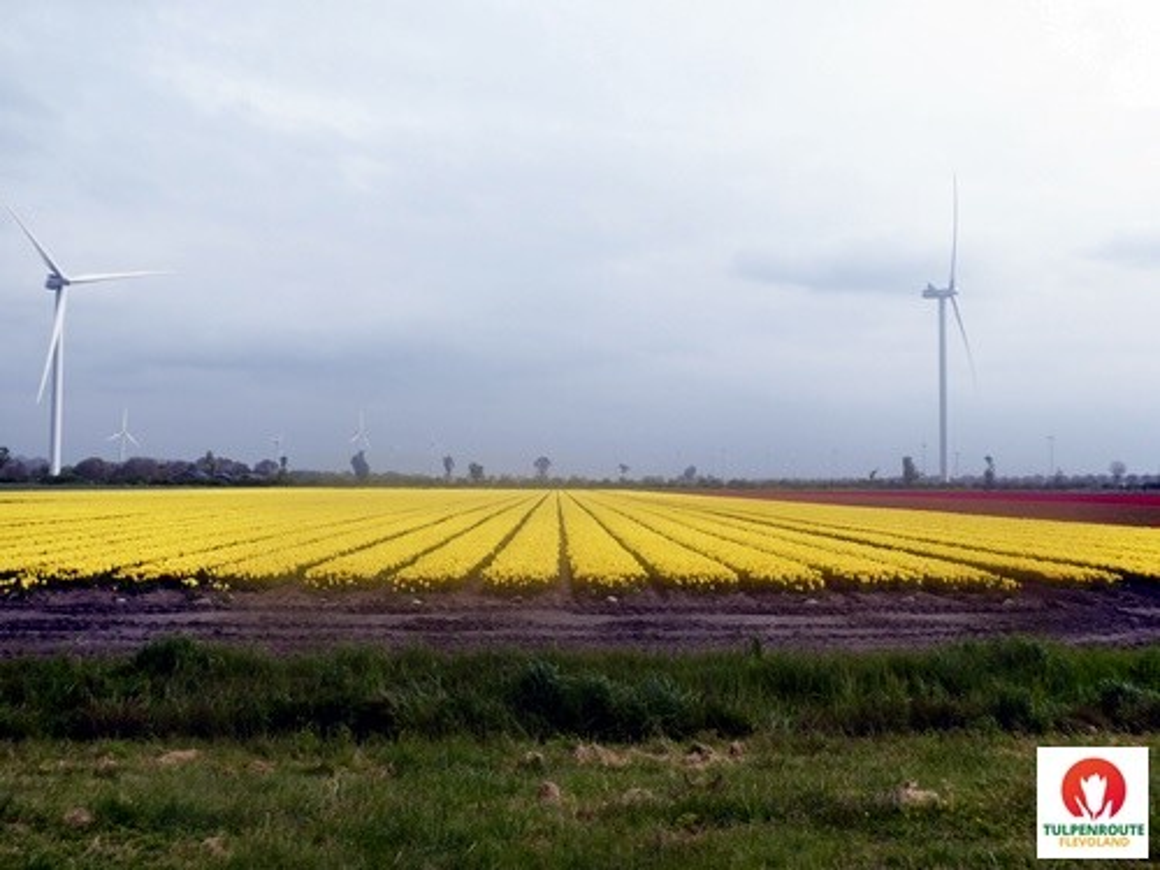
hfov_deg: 51.4
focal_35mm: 36
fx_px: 1206
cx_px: 580
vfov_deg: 39.7
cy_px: 435
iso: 80
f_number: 3.7
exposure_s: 1/800
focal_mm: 6.3
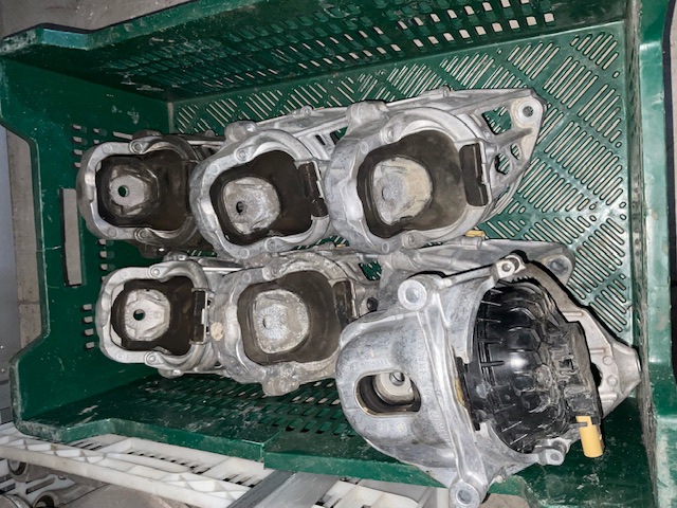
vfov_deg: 48.2
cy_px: 254
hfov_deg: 61.7
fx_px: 567
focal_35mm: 29
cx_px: 338
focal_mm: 3
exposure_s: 1/34
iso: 50
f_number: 1.8
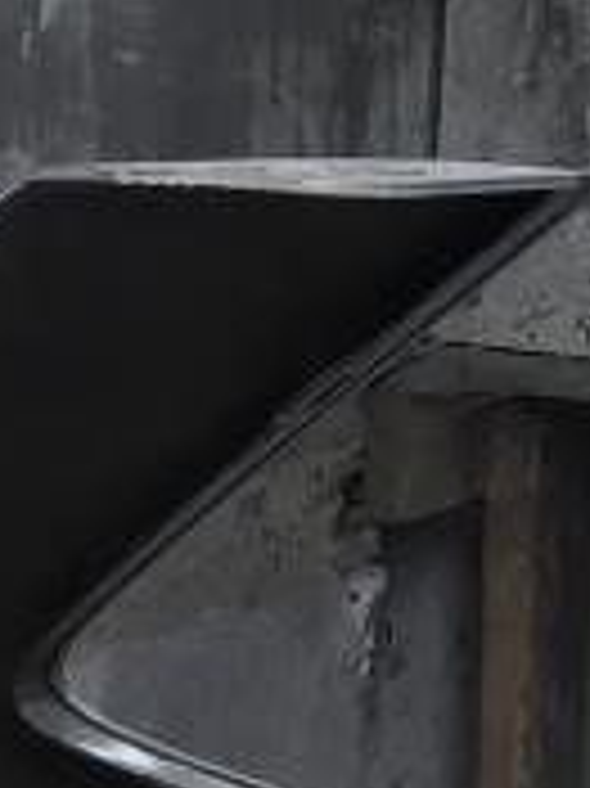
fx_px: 4824
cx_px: -923
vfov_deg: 9.0
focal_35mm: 212
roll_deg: +5.1
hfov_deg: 6.6
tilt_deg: -20.7
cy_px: 1328
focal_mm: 4.15
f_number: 2.2
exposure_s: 1/40
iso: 32
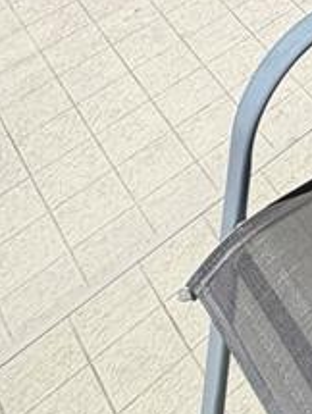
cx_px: 663
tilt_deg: -5.1
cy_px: -622
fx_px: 935
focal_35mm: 78
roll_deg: +1.1
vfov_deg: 14.3
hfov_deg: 14.8
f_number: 2.2
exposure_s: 1/1795
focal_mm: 2.22
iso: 20
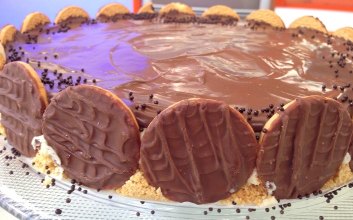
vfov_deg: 35.3
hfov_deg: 54.0
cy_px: 97
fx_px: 346
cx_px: 176
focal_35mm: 36
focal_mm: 4.13
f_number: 2.4
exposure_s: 1/20
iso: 64
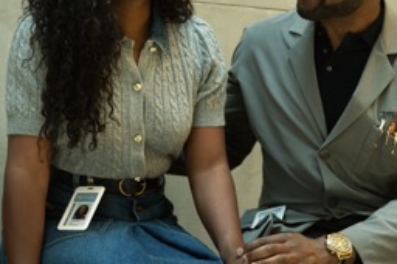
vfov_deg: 15.5
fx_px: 969
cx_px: 250
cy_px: 112
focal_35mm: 88
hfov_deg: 23.1
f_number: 2.8
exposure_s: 1/125
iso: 800
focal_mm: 45
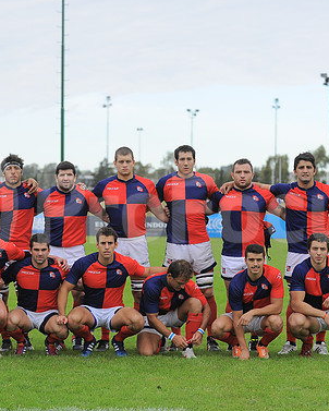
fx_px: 1508
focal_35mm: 124
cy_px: 206
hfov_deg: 12.4
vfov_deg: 15.5
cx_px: 124
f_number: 3.5
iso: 320
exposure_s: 1/1250
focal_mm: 86
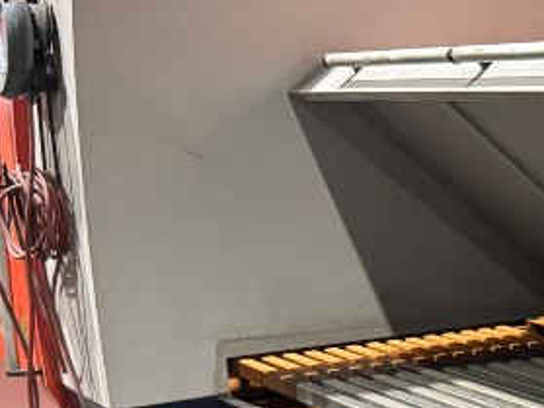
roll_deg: +0.4
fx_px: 1351
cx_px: 788
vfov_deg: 17.0
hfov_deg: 20.0
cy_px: 353
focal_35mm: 86
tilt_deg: -11.5
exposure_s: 1/60
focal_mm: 6.76
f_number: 1.78
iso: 800
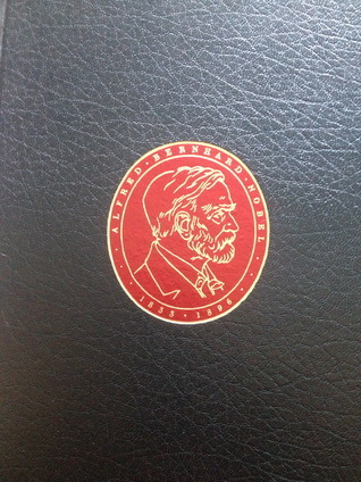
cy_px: 241
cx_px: 180
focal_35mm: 35
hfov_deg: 40.7
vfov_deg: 52.6
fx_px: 487
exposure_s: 1/15
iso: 500
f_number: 2.4
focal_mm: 4.28
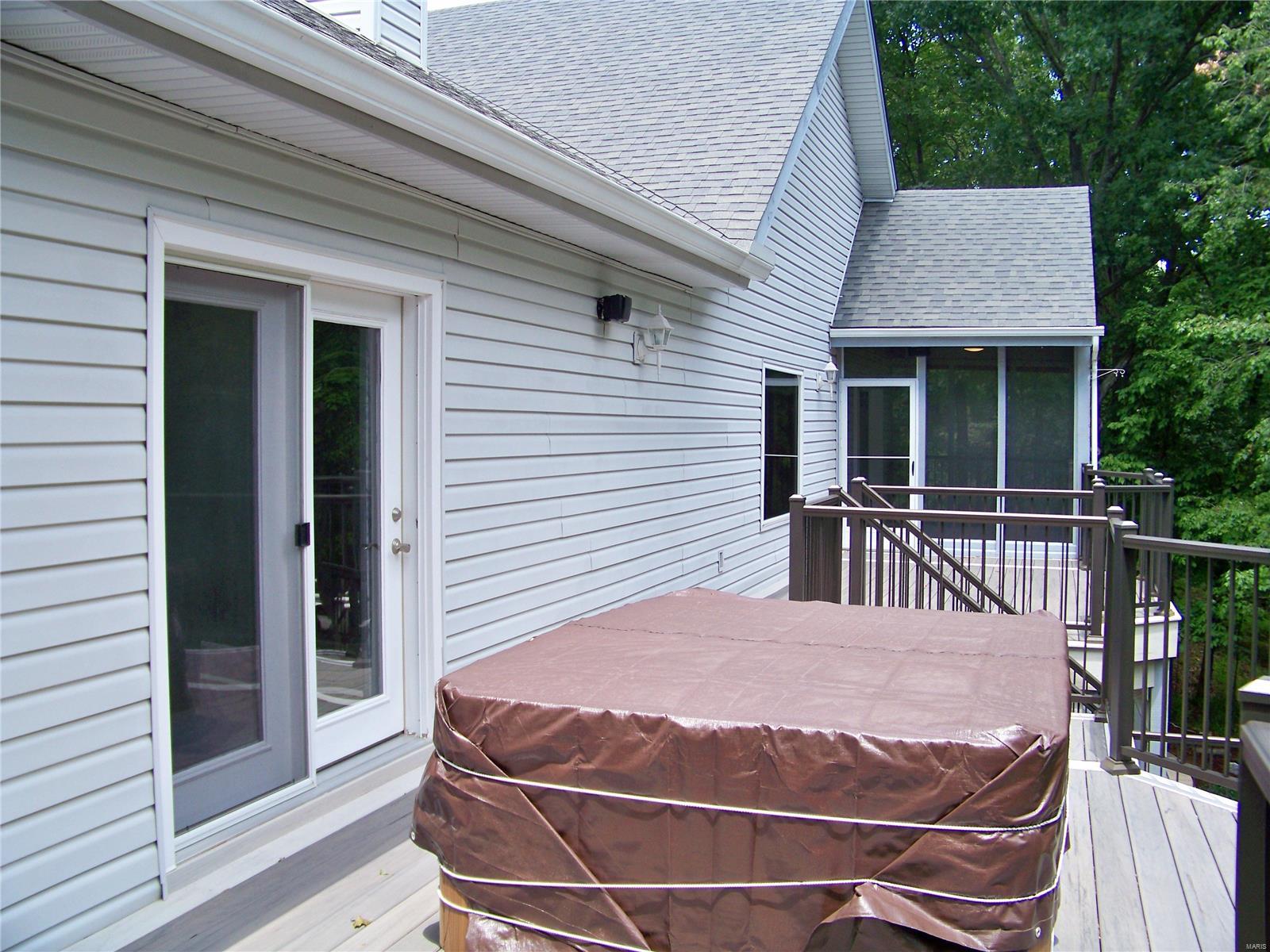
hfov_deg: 55.4
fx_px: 1211
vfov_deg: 42.9
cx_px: 635
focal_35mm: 33
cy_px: 476
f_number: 2.8
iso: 80
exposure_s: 1/250
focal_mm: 5.85
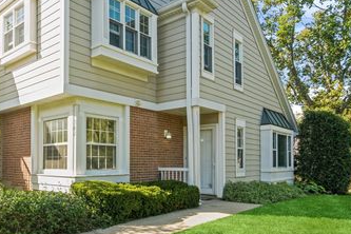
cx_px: 96
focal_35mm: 27
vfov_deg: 47.7
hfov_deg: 64.1
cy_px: 96
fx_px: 263
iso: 200
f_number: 8
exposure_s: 1/100
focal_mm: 12
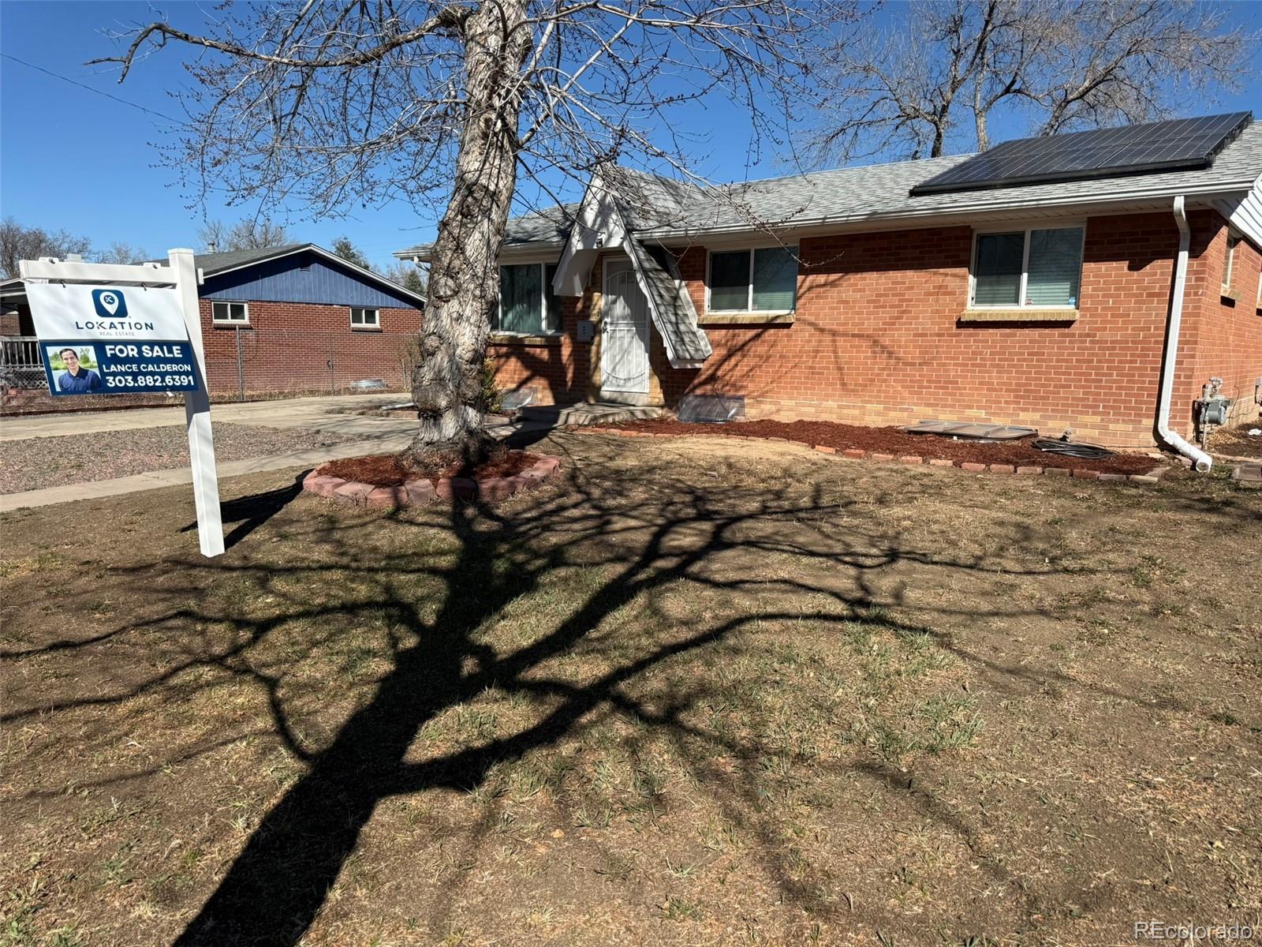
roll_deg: -1.7
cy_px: 474
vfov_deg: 56.8
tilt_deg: -7.0
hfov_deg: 71.6
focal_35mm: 24
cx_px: 631
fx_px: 875
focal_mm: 6.76
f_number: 1.78
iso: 80
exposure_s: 1/4405
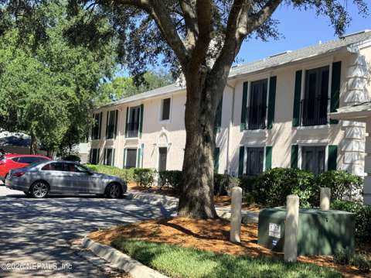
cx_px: 186
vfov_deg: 30.2
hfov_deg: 39.7
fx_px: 514
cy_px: 139
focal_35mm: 48
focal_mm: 6.76
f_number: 1.78
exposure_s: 1/2494
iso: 100
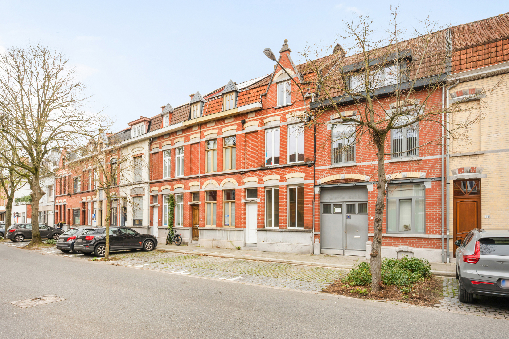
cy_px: 170
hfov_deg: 95.0
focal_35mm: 16
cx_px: 254
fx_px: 233
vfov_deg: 72.1
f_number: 14
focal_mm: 16.5
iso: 100
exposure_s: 1/8
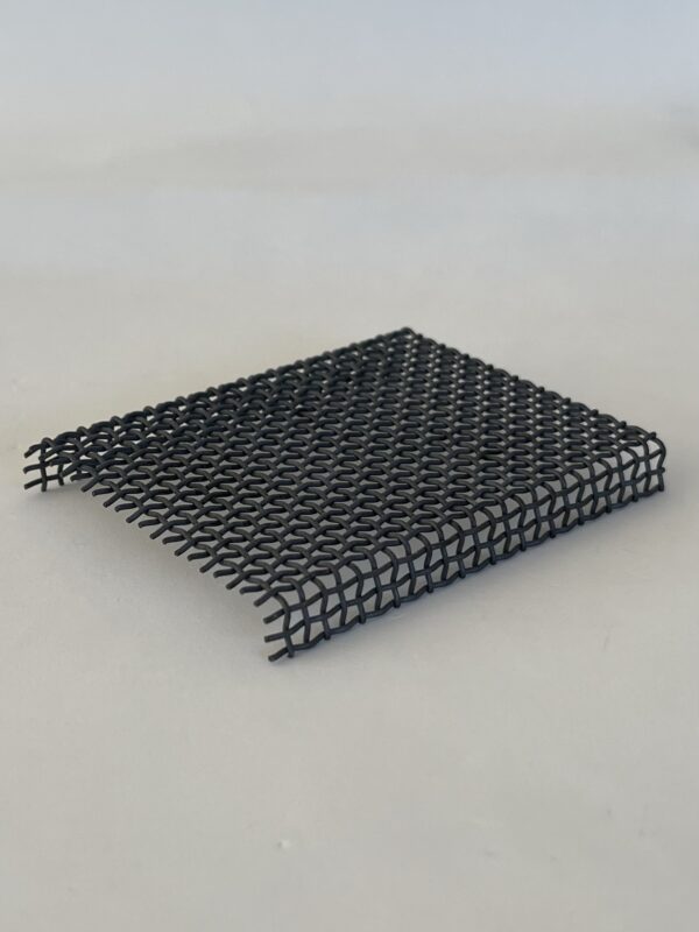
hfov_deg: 54.9
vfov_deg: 69.4
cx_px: 350
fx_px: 673
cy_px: 466
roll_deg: -0.2
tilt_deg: -27.1
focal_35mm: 25
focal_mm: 5.1
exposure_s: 1/121
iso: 32
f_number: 1.6
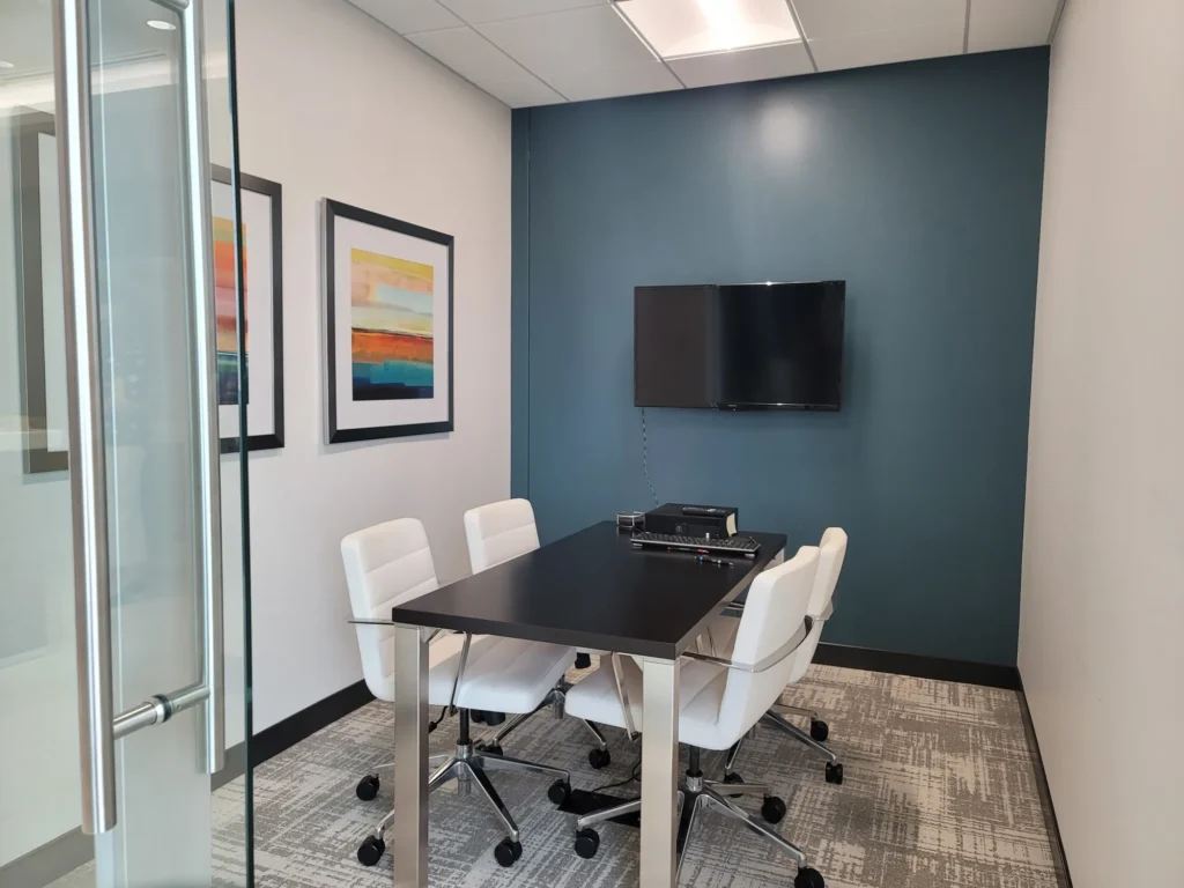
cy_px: 444
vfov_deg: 54.9
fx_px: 855
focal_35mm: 25
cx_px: 592
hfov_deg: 69.4
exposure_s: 1/119
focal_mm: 7
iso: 160
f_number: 1.8
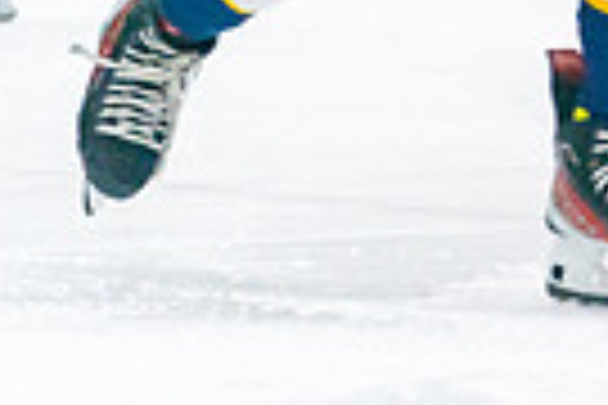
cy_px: -467
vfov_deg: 1.6
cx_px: 1404
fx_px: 14760
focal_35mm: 874
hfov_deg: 2.3
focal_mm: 179
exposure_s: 1/1600
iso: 4000
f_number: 2.8
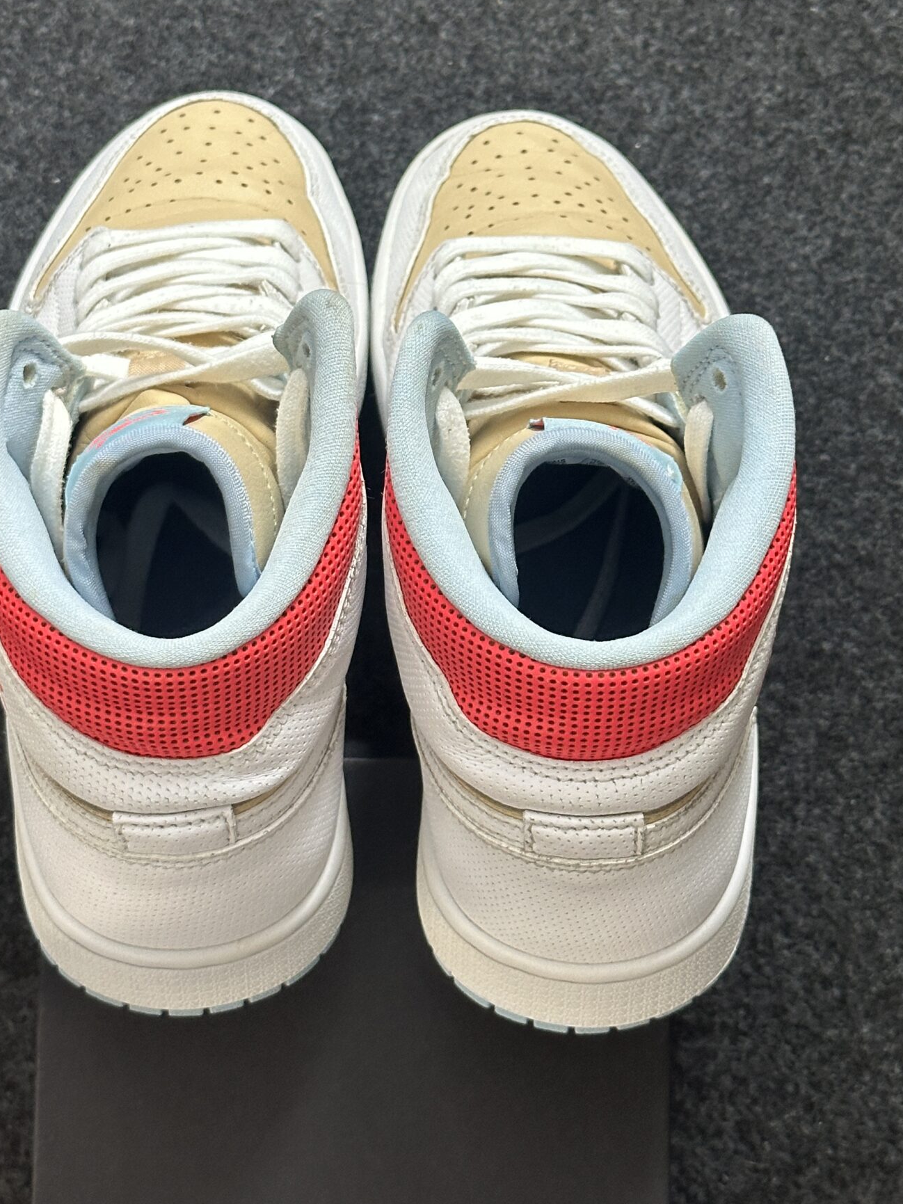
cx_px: 385
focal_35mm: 71
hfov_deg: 20.7
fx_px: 2470
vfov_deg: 27.3
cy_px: 474
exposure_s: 1/36
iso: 250
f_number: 1.78
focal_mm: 6.86
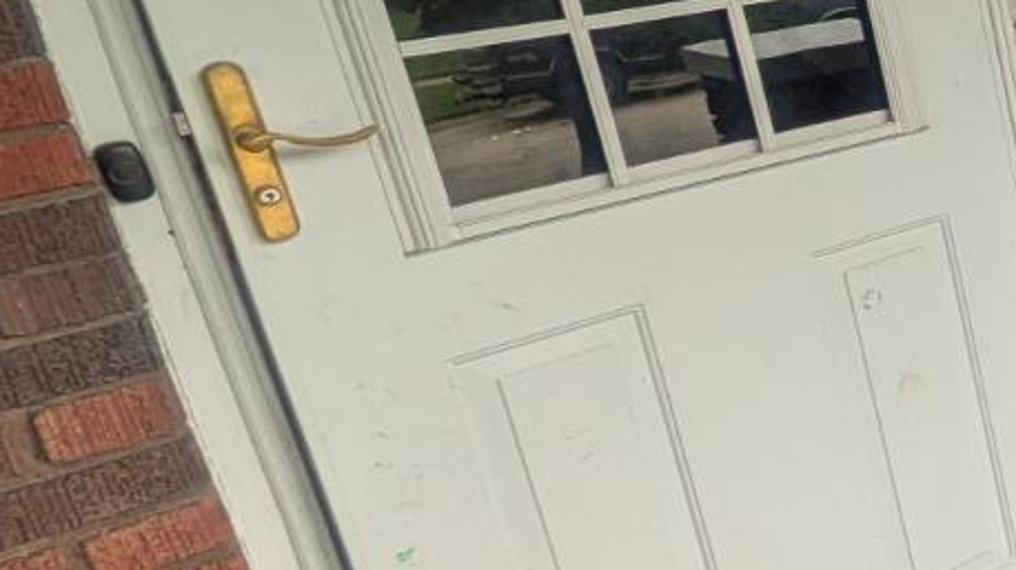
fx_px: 1346
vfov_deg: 23.6
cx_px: 1644
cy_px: 128
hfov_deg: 25.7
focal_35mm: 50
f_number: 2.2
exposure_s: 1/318
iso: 54
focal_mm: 1.85
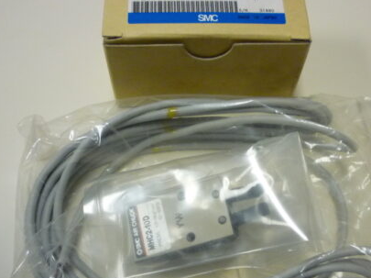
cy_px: 161
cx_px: 221
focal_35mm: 43
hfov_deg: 43.7
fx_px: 460
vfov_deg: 33.5
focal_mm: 5.2
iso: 320
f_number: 3.3
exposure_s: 1/30
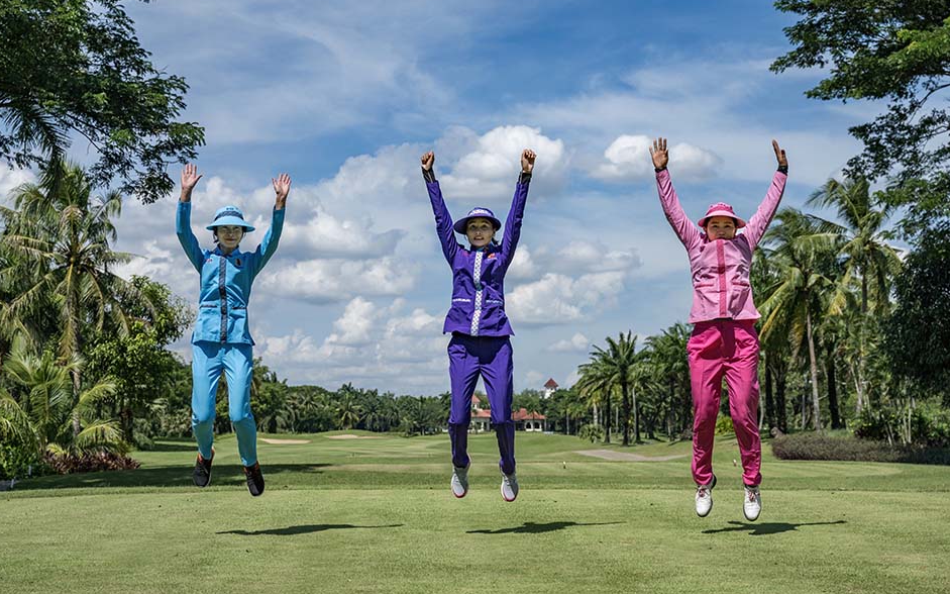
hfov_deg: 38.2
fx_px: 1372
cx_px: 474
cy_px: 291
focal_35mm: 53
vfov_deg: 24.4
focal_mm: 51
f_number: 5.6
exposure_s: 1/4000
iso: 180
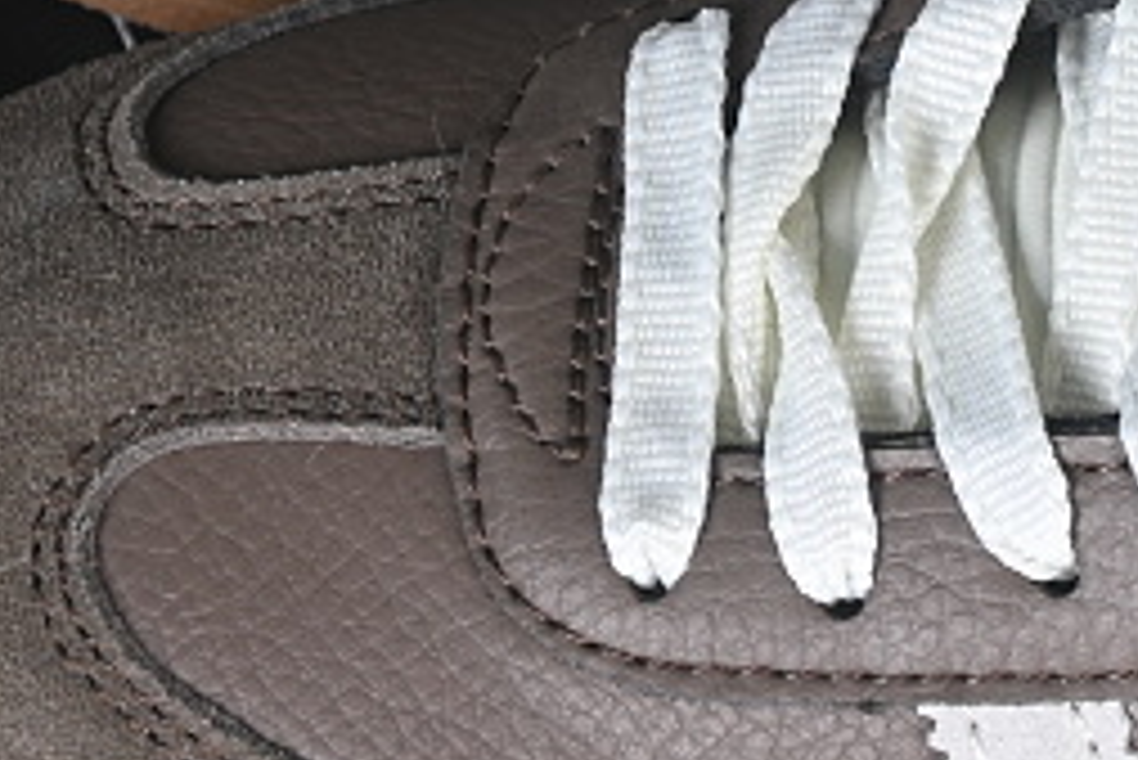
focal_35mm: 320
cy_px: 31
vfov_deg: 4.3
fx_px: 10121
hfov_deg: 6.4
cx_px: 1534
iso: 160
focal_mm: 50
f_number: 6.3
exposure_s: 1/60
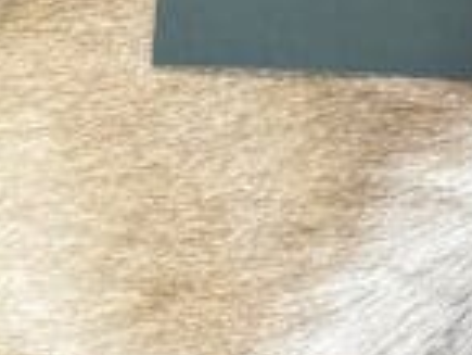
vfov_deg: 7.1
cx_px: 1038
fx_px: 2511
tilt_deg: -78.9
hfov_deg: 9.8
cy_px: -743
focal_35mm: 184
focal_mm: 5.96
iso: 160
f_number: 1.6
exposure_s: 1/60
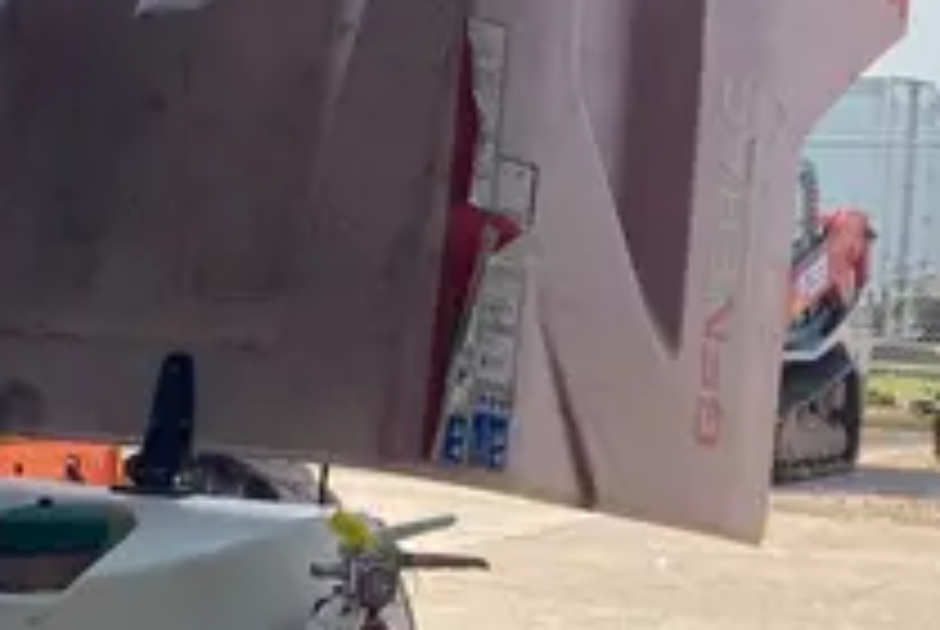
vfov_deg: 13.3
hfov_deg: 19.5
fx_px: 2667
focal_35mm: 102
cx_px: 31
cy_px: 641
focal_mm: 3.99
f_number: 1.8
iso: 20
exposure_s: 1/506
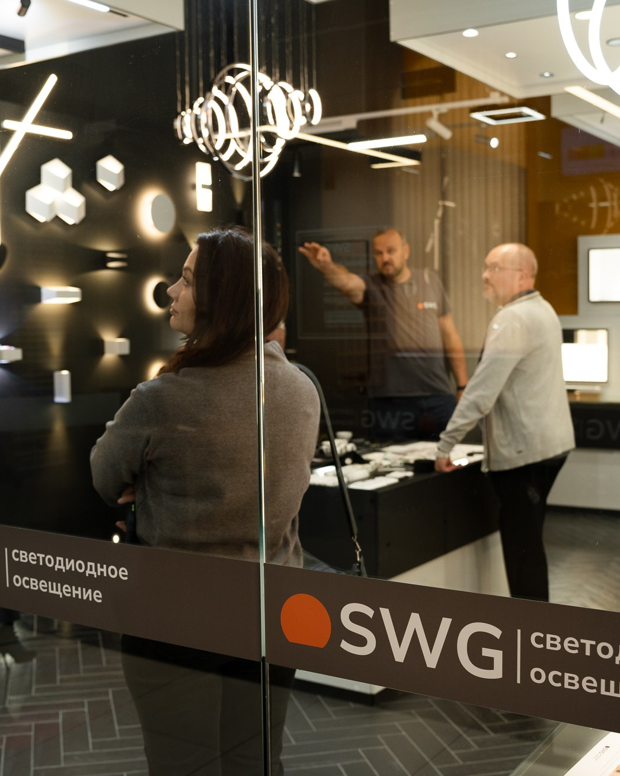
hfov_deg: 34.1
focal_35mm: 44
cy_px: 385
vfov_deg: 42.0
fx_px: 1009
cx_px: 270
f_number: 4
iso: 640
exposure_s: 1/200
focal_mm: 28
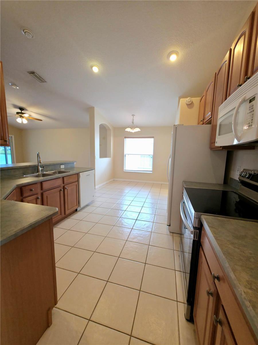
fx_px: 129
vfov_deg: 106.2
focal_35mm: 13
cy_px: 172
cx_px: 129
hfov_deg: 89.9
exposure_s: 1/60.2
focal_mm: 2.2
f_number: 1.9
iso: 100
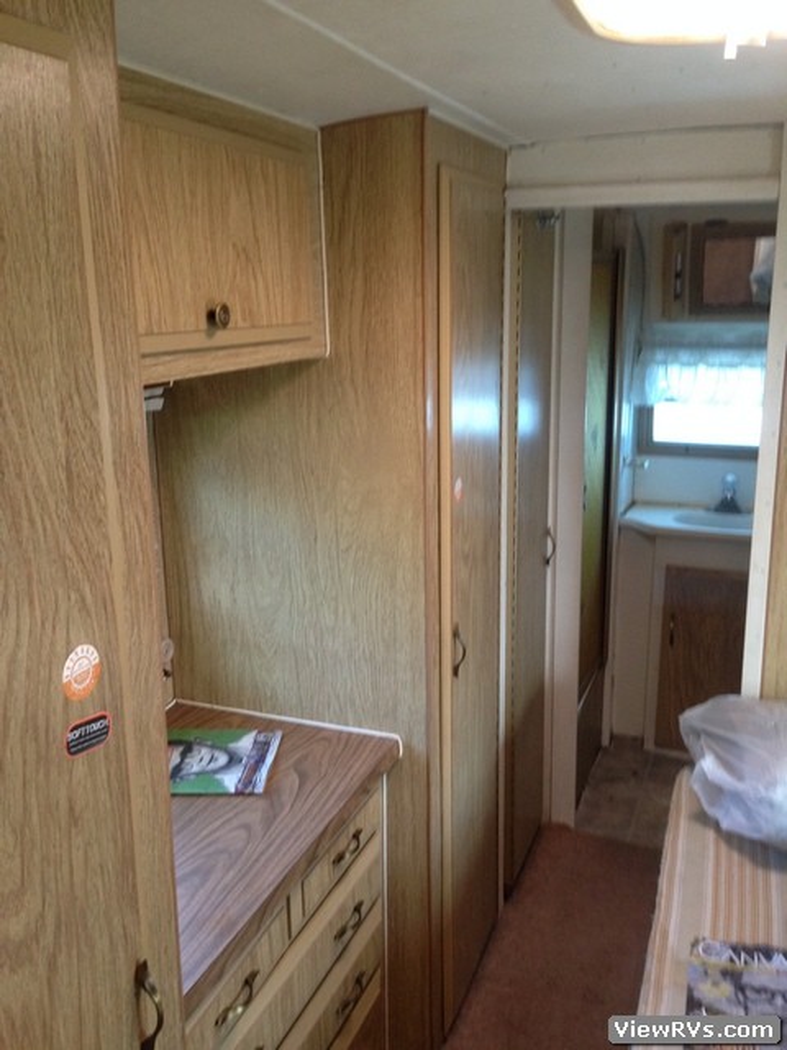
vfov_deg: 55.4
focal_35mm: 33
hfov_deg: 42.9
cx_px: 394
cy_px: 525
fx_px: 1000
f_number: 2.4
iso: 160
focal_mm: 4.12
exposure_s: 1/20
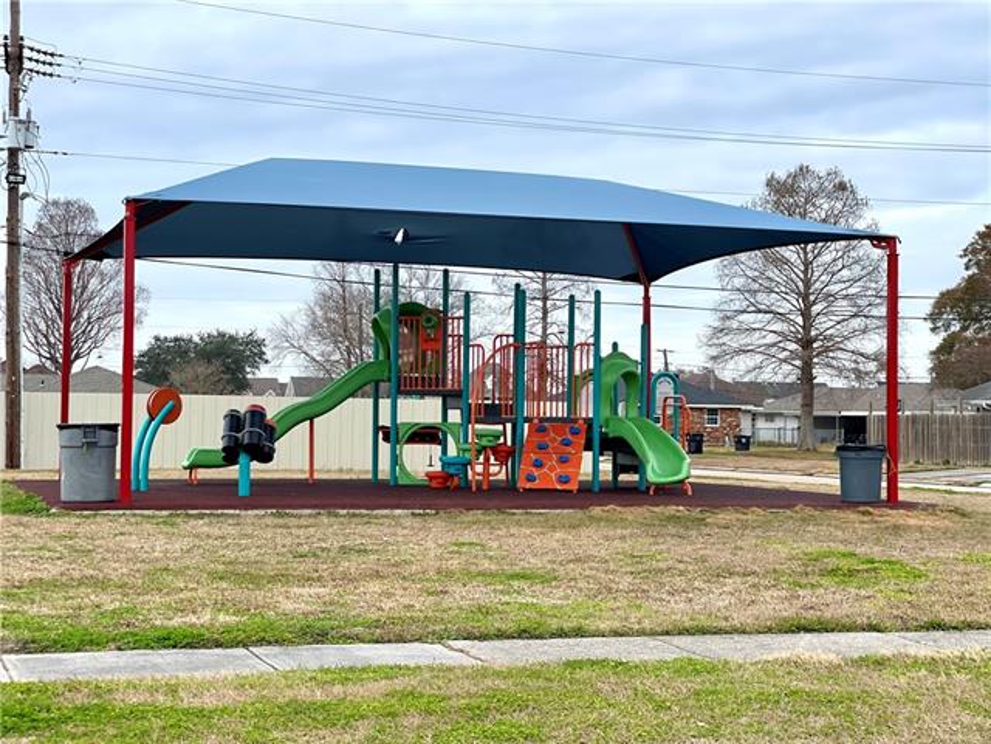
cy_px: 372
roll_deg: -0.6
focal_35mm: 64
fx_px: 1832
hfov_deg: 30.3
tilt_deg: +1.2
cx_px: 496
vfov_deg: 22.9
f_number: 2.2
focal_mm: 7.5
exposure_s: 1/986
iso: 32
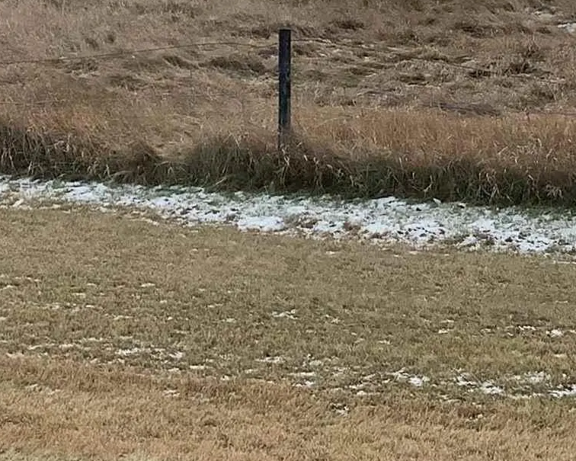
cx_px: 491
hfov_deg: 15.5
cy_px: 14
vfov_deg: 12.4
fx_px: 2097
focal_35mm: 123
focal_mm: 3.3
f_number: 2.4
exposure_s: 1/375
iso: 25
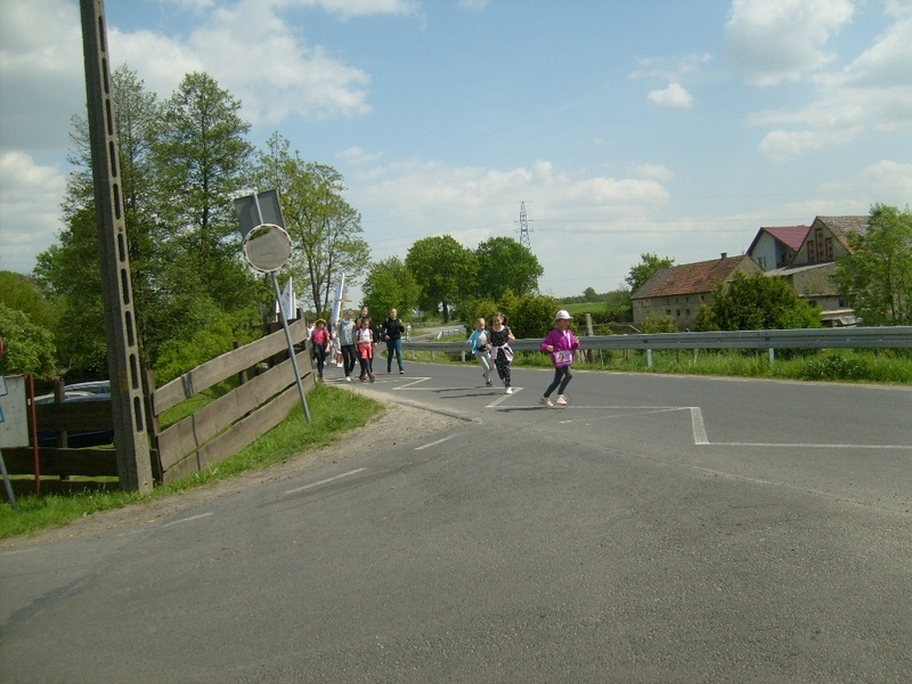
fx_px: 922
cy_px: 342
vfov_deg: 40.7
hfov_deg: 52.6
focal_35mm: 35
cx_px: 456
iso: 80
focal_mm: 5.8
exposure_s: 1/500
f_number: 7.1
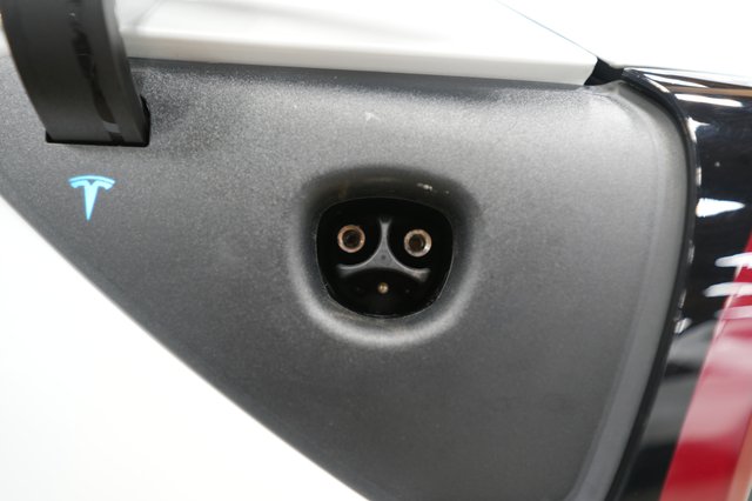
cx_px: 376
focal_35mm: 25
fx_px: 522
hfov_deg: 71.5
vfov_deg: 51.2
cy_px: 250
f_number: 2.8
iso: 200
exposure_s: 1/30
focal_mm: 25
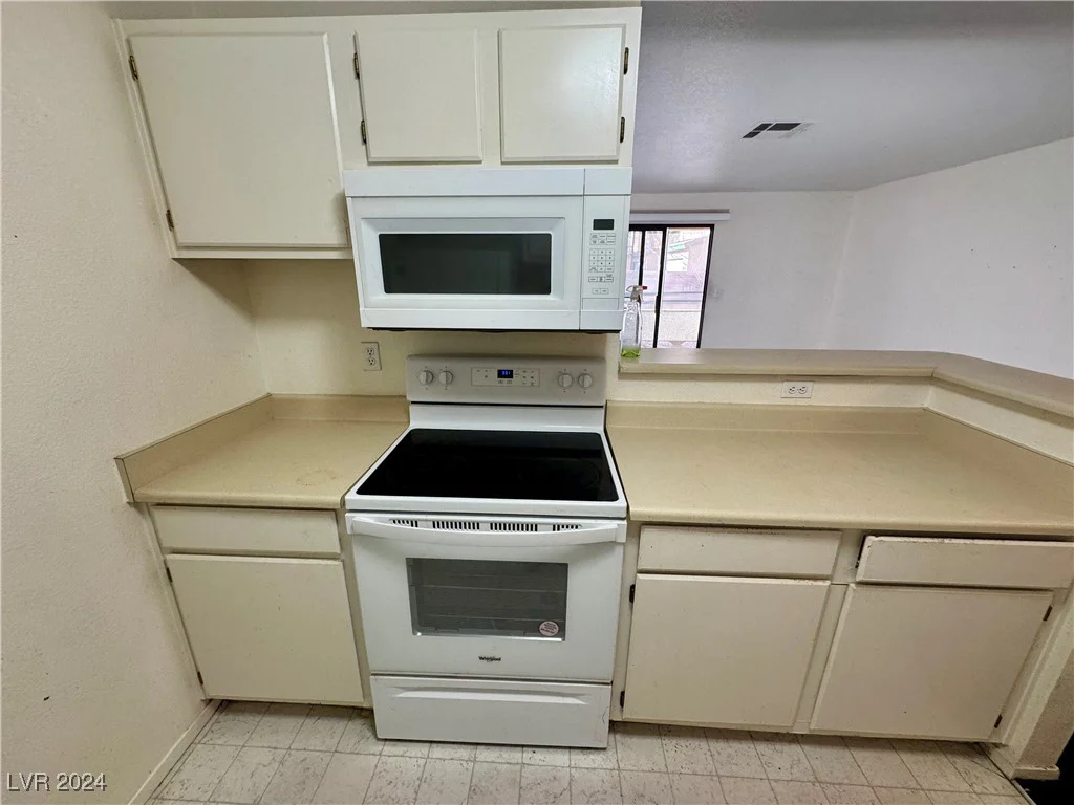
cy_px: 402
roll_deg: -0.3
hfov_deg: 102.1
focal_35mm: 14
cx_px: 537
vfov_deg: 85.7
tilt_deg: -18.0
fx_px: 434
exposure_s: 1/120
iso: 200
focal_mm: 2.22
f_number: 2.2
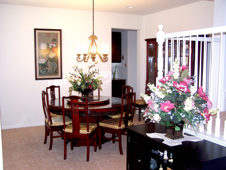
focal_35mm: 38
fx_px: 248
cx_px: 113
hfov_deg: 49.0
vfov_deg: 37.7
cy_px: 85
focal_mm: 6.3
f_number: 2.8
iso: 140
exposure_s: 1/60
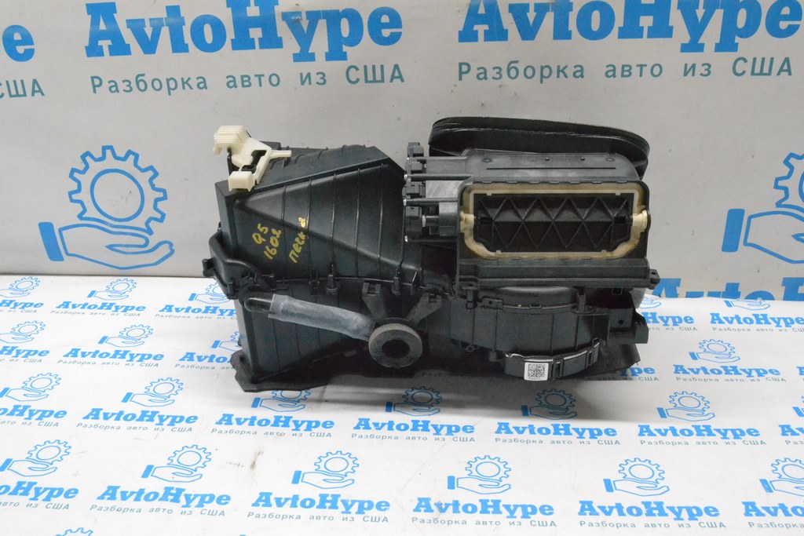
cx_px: 402
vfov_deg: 40.0
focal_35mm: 33
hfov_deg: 57.2
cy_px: 268
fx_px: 737
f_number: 13
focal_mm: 22
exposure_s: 1/100
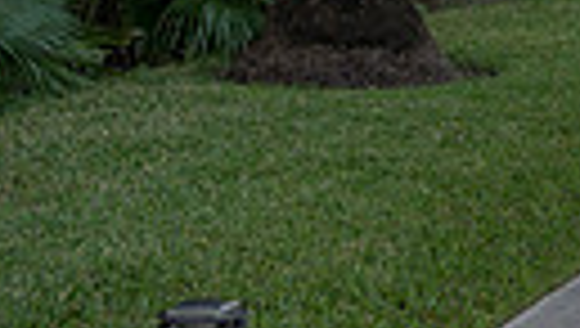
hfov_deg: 12.5
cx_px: 985
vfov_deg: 7.3
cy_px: -348
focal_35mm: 160
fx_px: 2464
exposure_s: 1/160
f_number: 3.5
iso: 250
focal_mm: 34
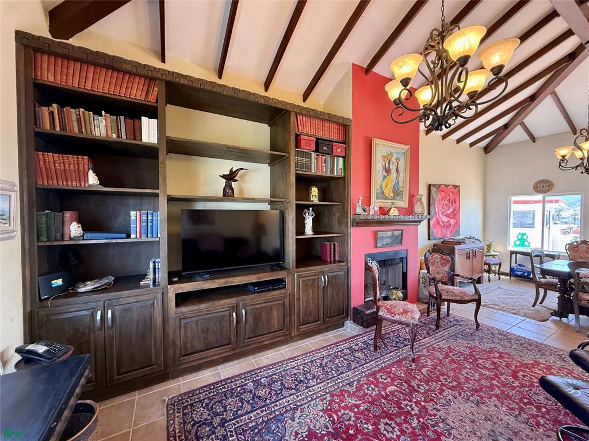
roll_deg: +0.2
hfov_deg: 102.1
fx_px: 238
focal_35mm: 14
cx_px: 294
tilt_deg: -0.9
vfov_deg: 85.7
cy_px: 220
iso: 400
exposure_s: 1/60
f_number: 2.2
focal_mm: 2.22
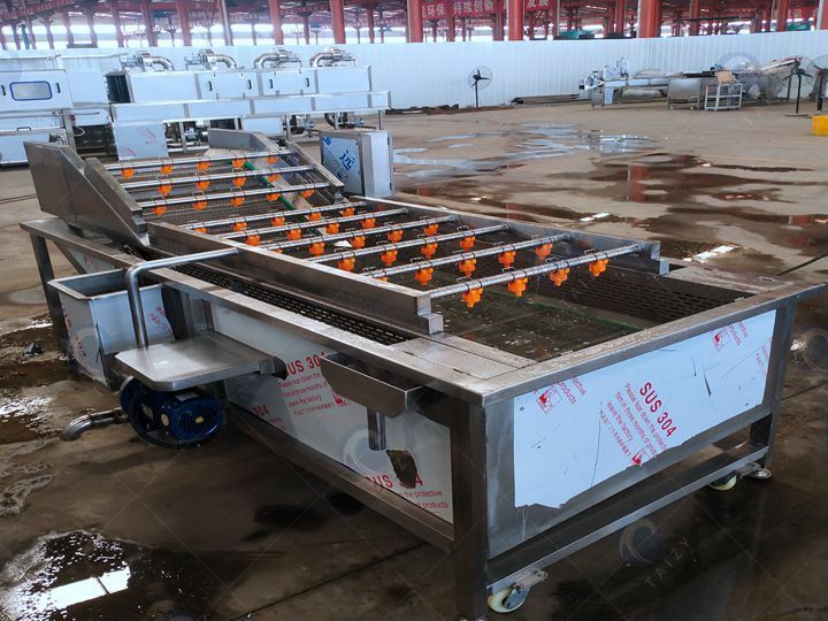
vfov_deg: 45.4
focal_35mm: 31
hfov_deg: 58.4
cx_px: 414
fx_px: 742
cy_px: 310
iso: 190
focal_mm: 4.05
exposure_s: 1/100
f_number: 1.78
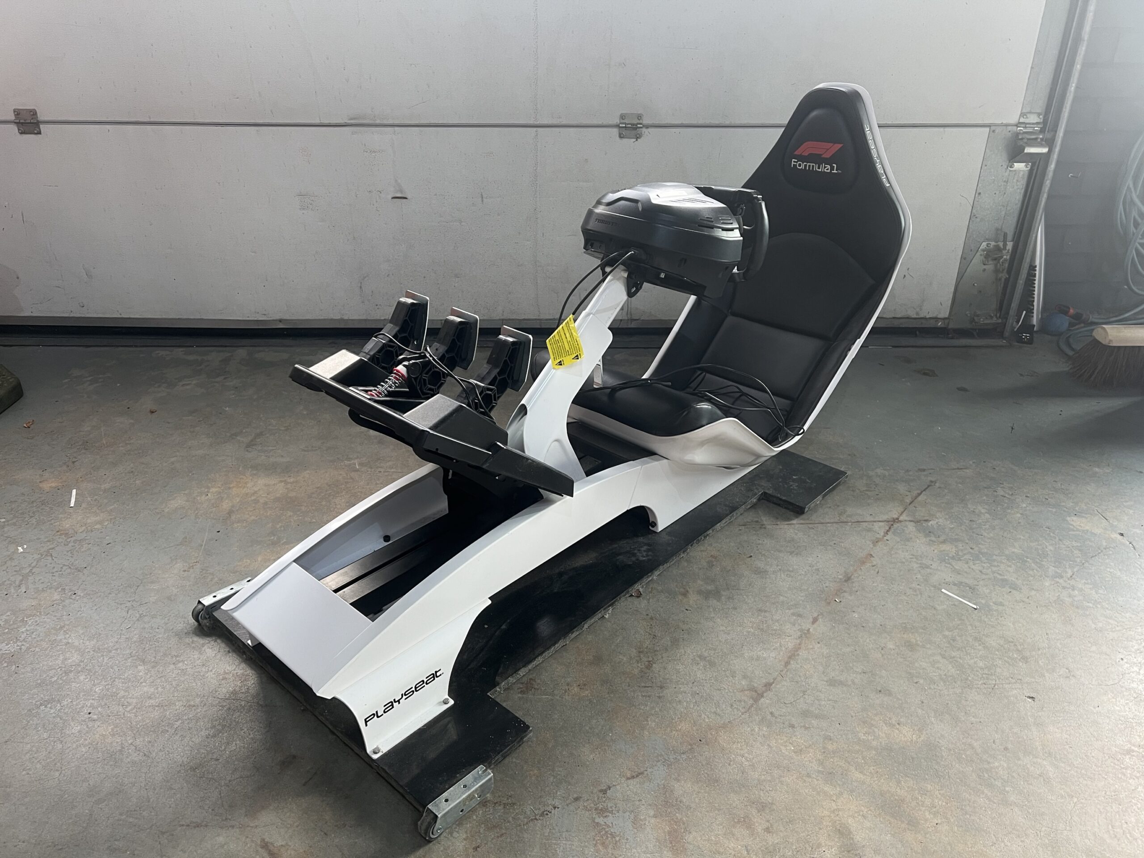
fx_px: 859
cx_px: 572
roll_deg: -0.5
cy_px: 429
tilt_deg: -28.5
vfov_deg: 53.1
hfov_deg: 67.3
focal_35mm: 26
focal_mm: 5.7
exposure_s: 1/50
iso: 64
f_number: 1.5
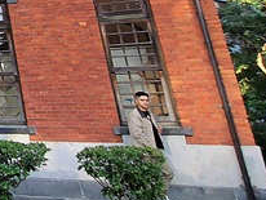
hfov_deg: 19.2
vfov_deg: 21.6
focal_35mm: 63
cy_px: -44
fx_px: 485
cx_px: -257
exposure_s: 1/292
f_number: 2.2
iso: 50
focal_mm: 1.74
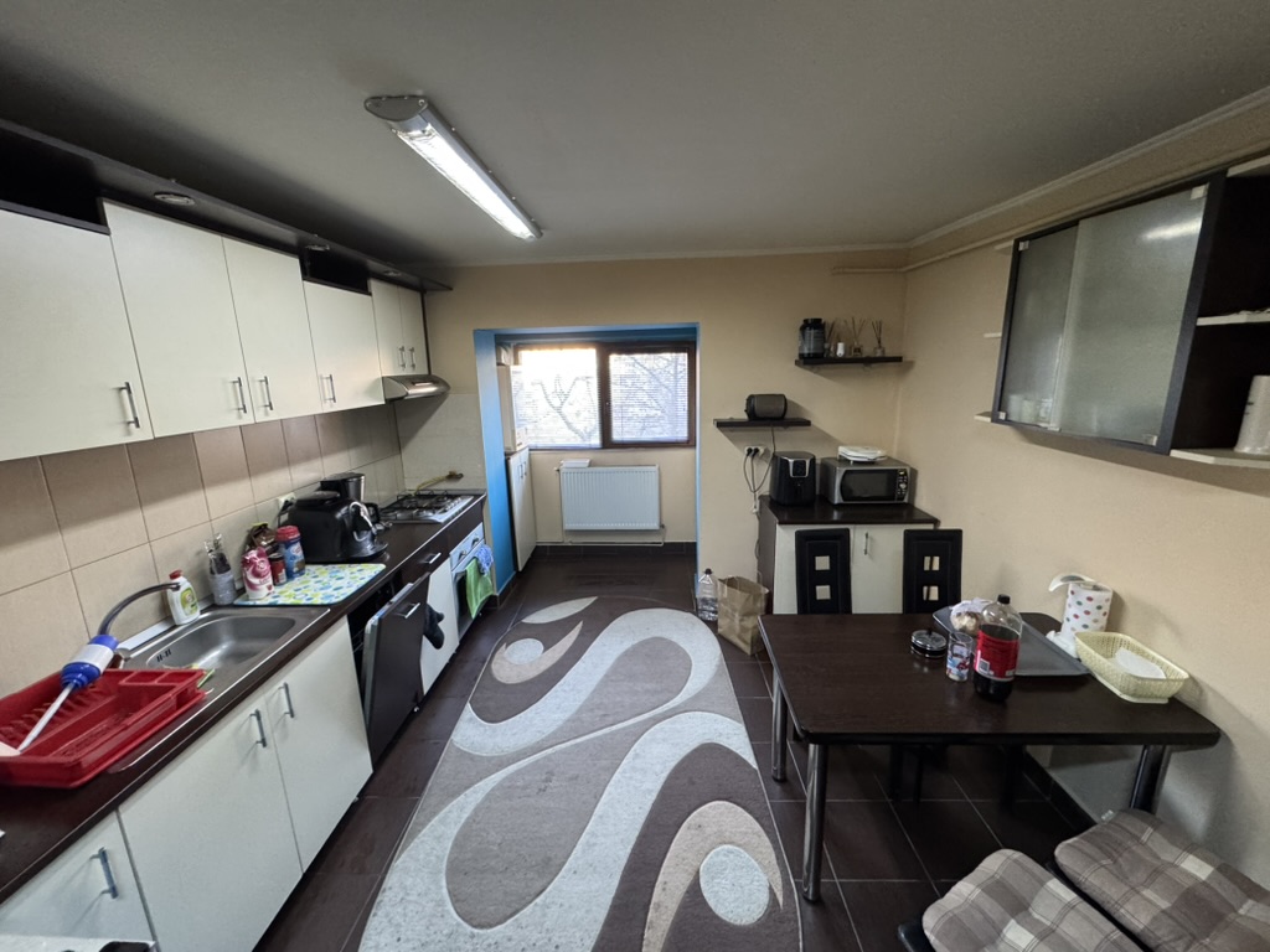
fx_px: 514
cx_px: 635
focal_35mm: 14
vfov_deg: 85.7
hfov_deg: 102.1
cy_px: 476
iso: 500
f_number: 2.2
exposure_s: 1/50
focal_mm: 2.22
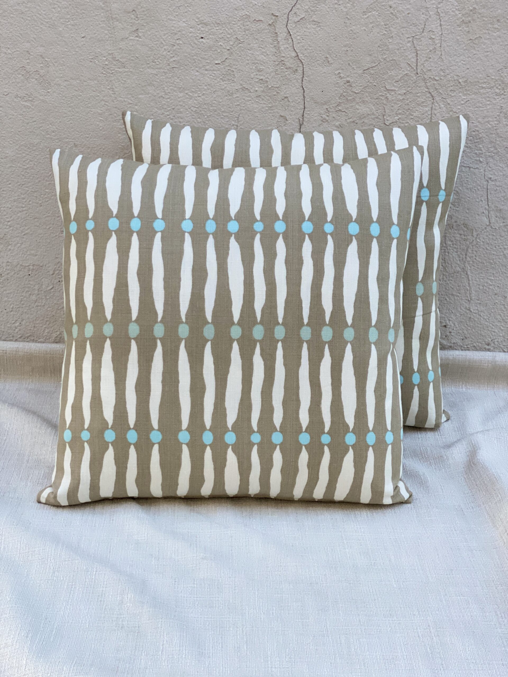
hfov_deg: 28.0
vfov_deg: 36.8
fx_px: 1017
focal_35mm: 52
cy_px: 338
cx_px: 254
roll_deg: -1.6
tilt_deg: -23.3
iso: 160
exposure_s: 1/122
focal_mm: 6
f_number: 2
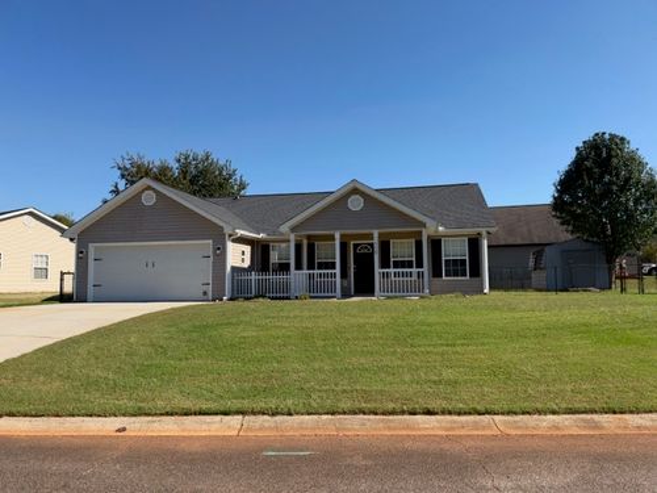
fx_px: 456
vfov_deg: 56.8
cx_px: 328
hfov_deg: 71.6
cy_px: 246
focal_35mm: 24
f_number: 1.8
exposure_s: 1/3704
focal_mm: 6.93
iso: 80
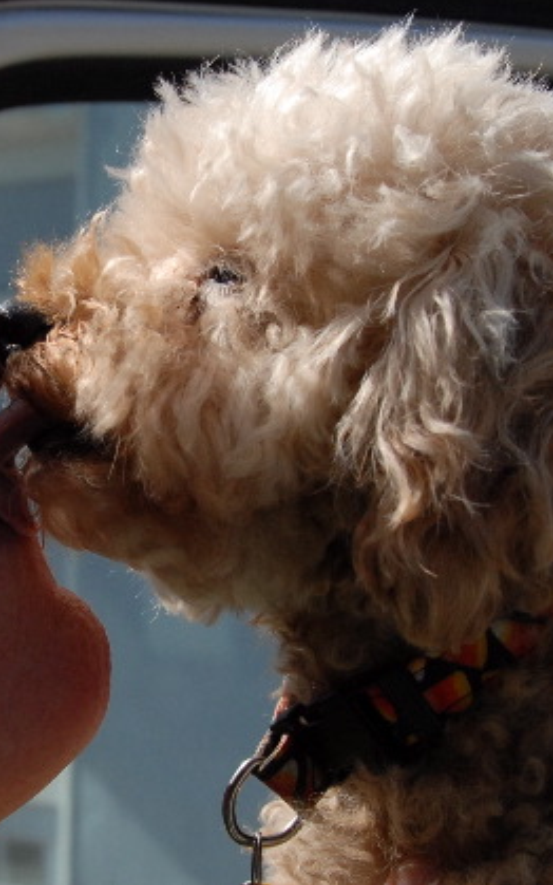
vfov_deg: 36.3
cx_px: -25
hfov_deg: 22.1
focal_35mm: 56
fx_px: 1350
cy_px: 437
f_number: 5.6
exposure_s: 1/640
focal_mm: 24
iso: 400
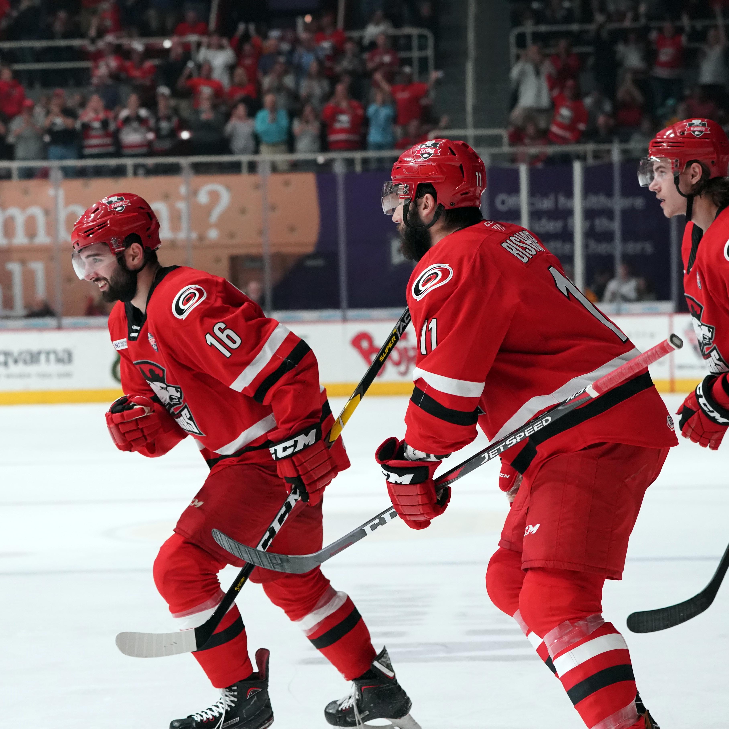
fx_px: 3979
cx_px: 329
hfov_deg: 10.5
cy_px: 391
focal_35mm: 167
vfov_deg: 10.5
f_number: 5.6
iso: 6400
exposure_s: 1/1000
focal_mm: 119
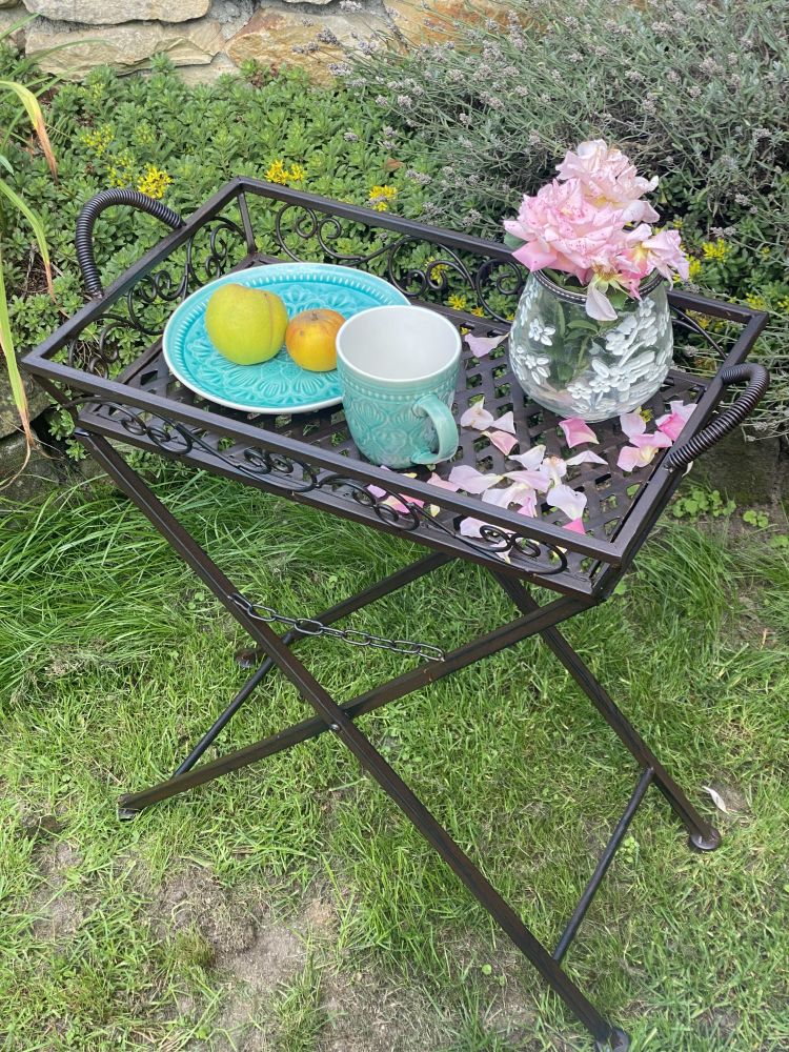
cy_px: 526
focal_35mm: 52
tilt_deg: -42.2
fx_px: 1580
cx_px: 394
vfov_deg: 36.8
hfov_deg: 28.0
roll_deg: +0.2
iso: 20
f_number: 2
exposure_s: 1/282
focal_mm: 6
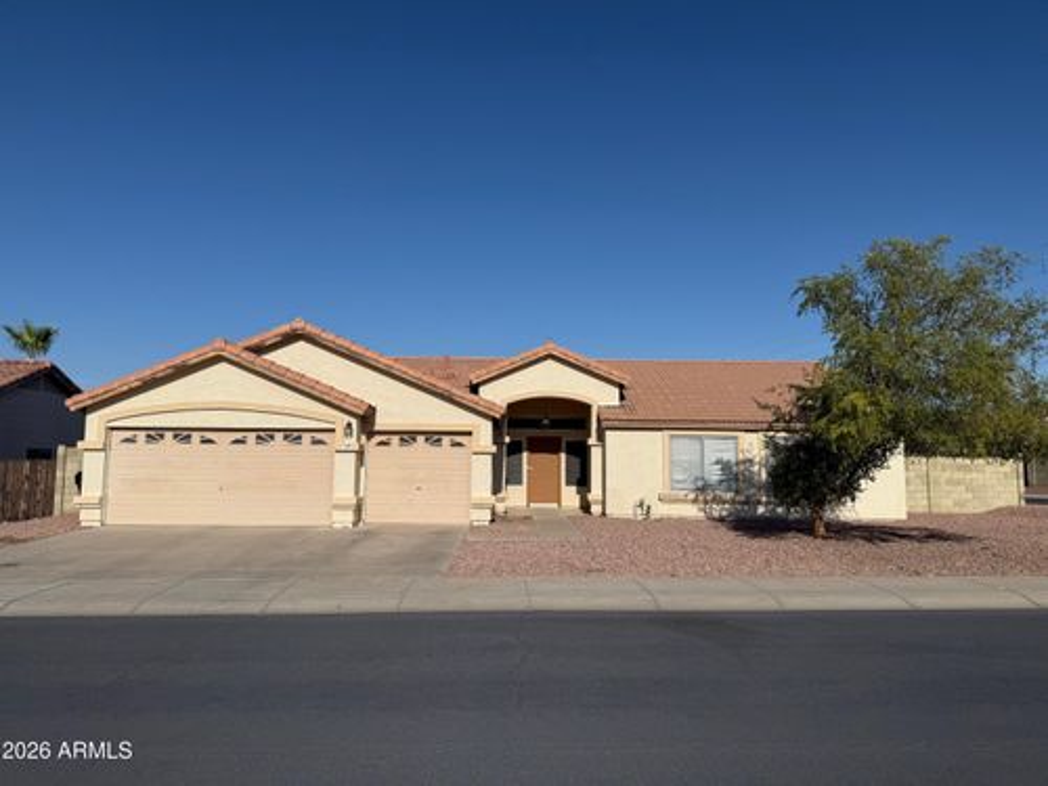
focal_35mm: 24
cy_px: 393
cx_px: 524
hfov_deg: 71.6
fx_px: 727
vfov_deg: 56.8
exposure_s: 1/9091
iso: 80
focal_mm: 6.76
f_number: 1.78
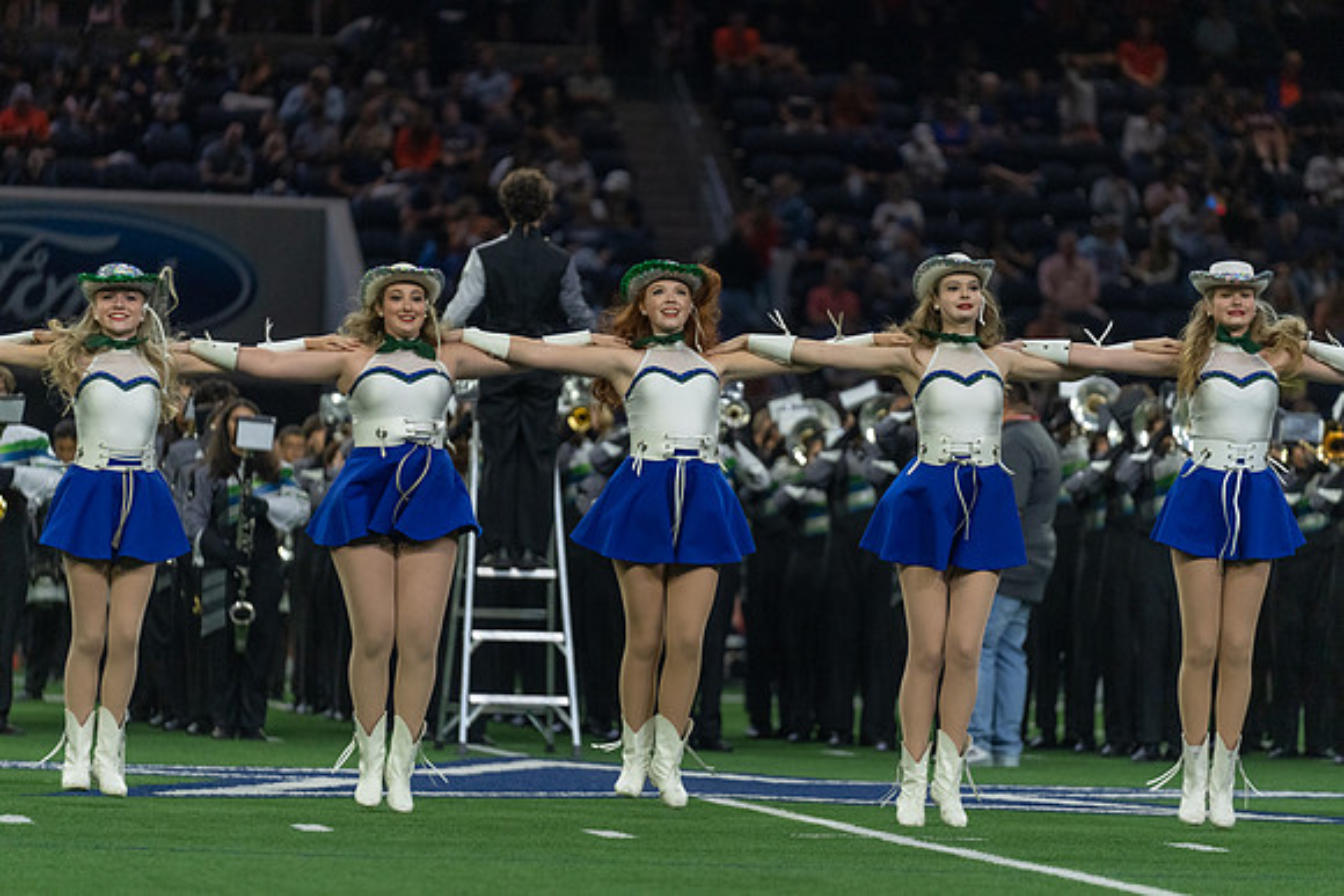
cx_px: 672
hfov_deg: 10.3
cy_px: 448
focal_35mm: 200
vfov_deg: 6.9
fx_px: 7468
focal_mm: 200
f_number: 2.8
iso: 2500
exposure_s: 1/1000
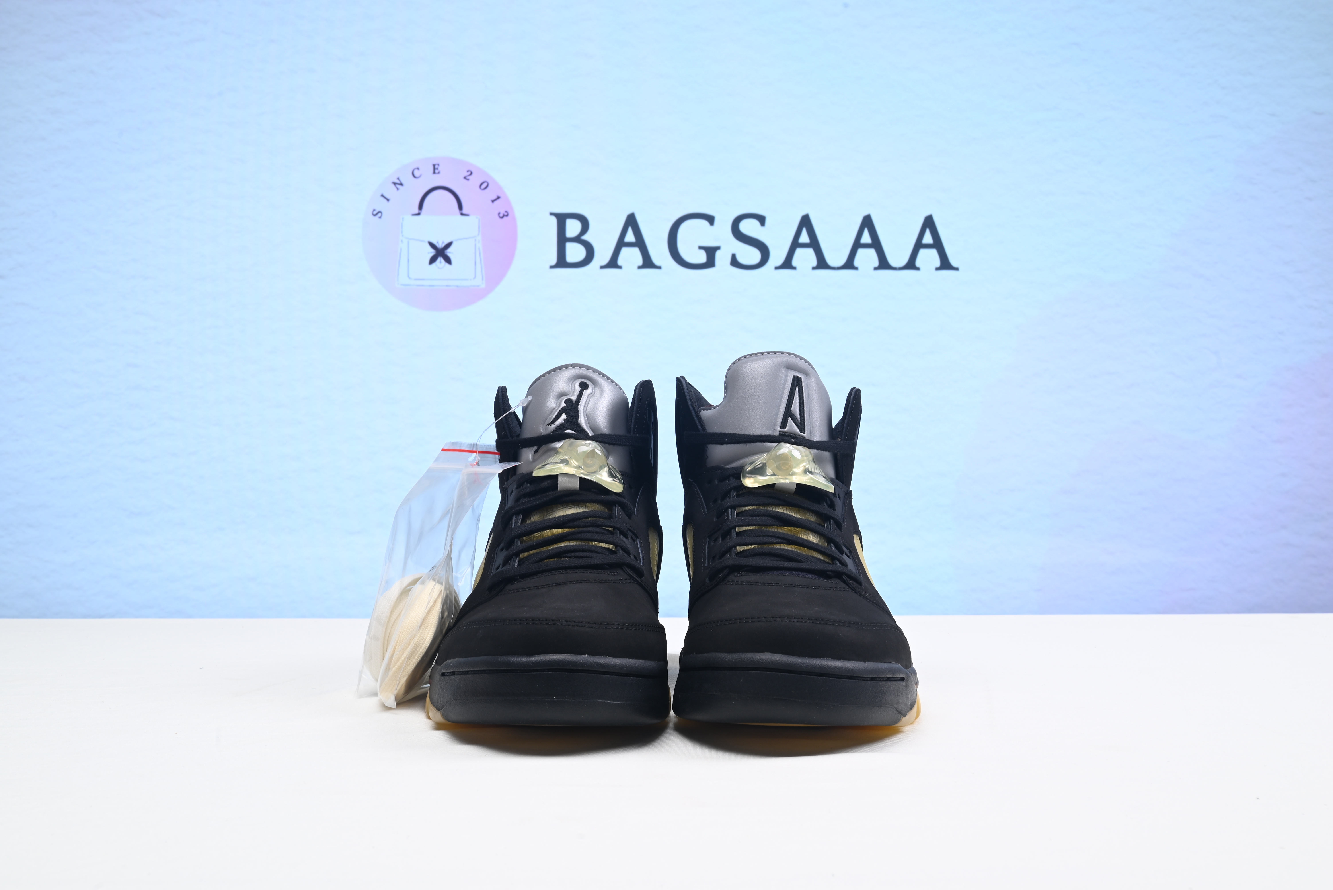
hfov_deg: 50.7
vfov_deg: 35.1
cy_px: 445
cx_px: 666
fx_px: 1408
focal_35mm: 38
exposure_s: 1/2
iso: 100
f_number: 16
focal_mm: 38
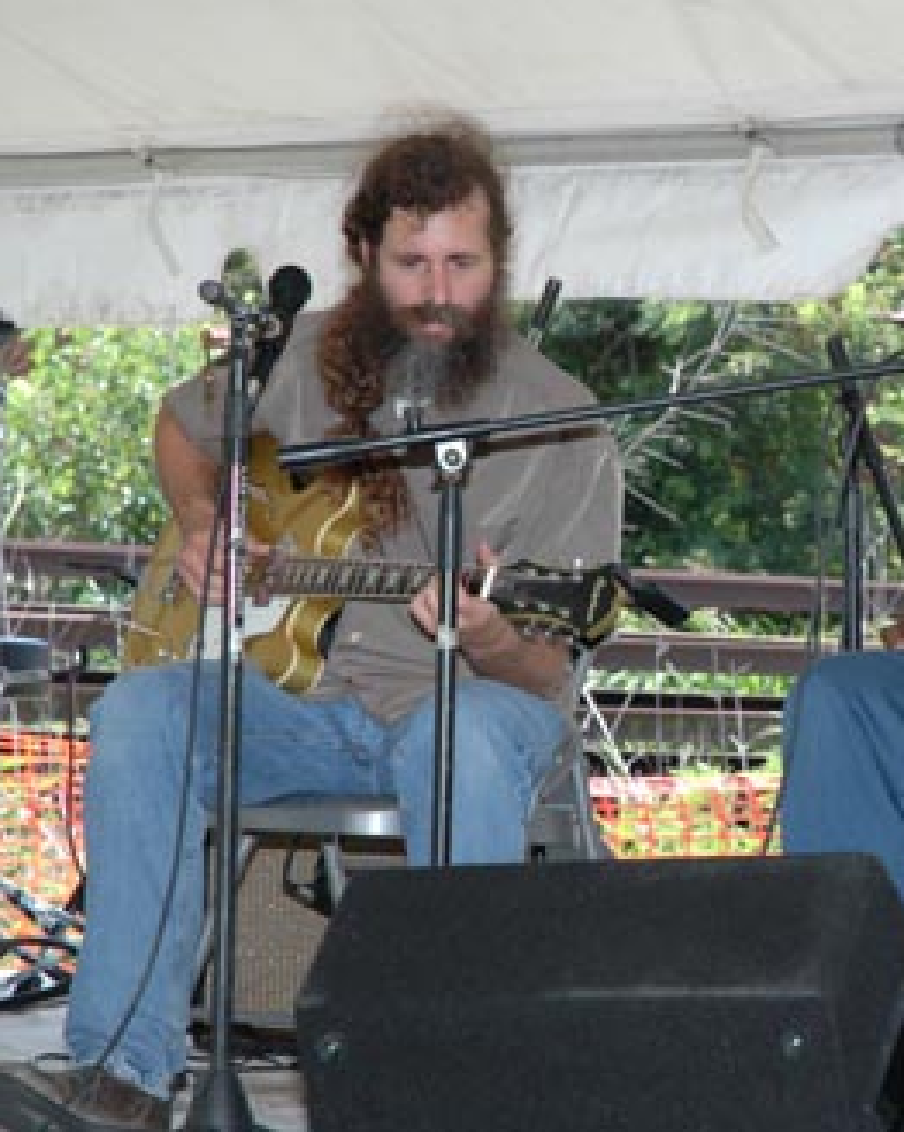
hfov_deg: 10.2
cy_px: 569
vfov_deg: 12.9
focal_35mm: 150
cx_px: 800
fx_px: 5021
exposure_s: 1/250
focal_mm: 70
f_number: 8
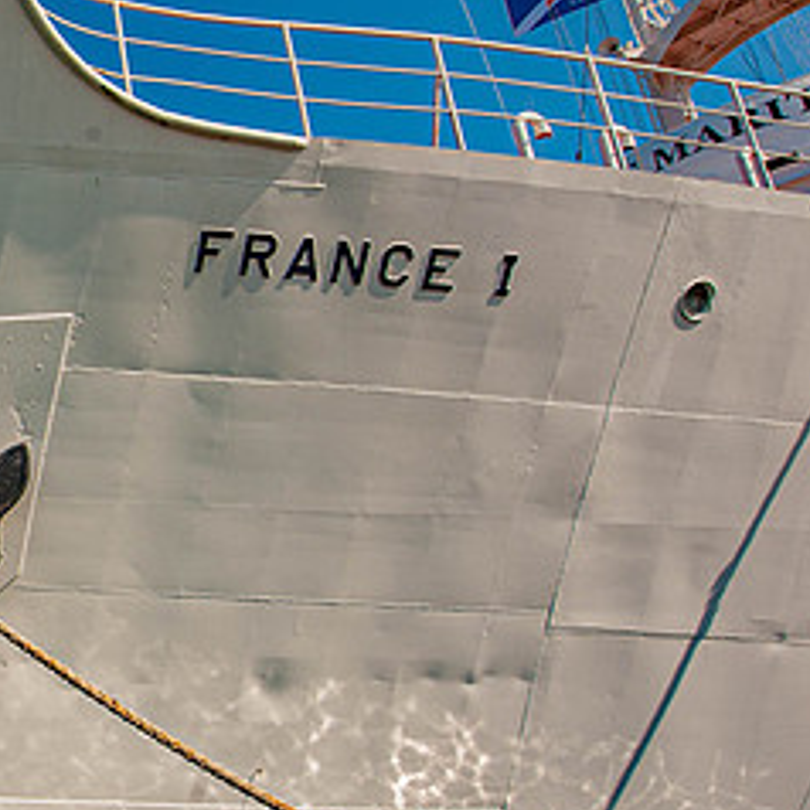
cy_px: 421
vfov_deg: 48.4
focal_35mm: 34
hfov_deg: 35.4
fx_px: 900
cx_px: -211
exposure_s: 1/500
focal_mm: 14
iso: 320
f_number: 11
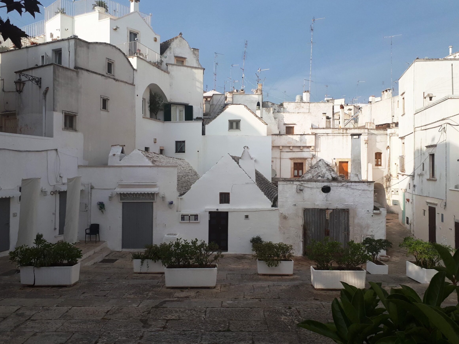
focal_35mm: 28
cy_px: 167
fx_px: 371
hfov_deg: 63.4
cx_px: 237
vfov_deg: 49.7
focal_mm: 3.6
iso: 40
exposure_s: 1/1403
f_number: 1.9
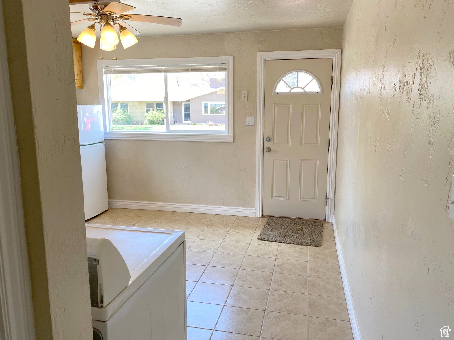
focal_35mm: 26
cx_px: 227
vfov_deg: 53.1
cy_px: 170
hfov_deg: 67.3
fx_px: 341
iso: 40
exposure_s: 1/120
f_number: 1.8
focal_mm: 4.25
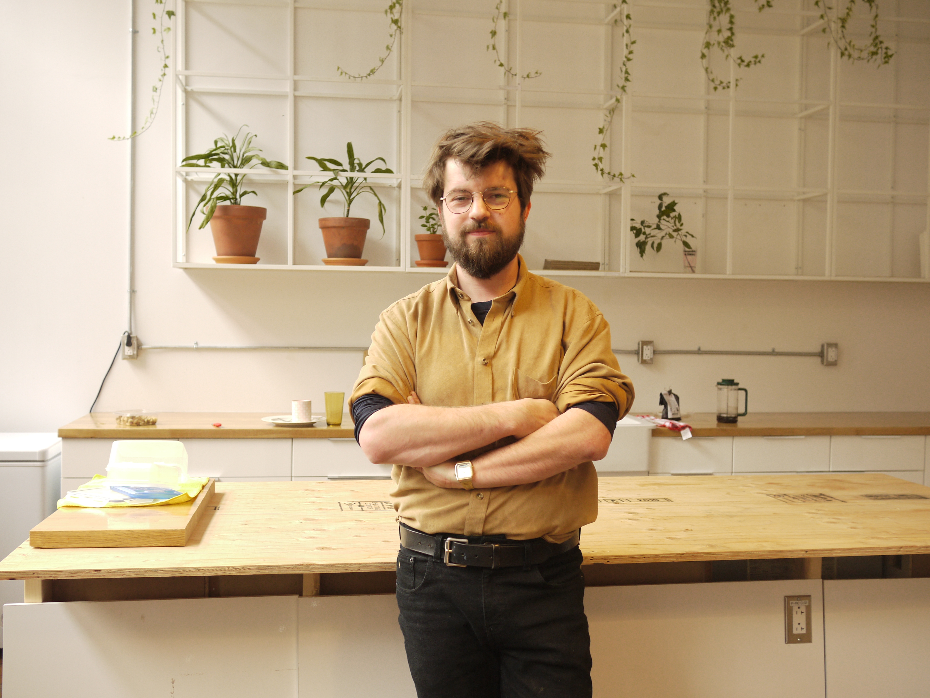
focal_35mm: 40
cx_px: 465
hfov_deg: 46.8
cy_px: 349
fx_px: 1075
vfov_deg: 36.0
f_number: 2.8
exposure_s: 1/30
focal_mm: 20
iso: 250
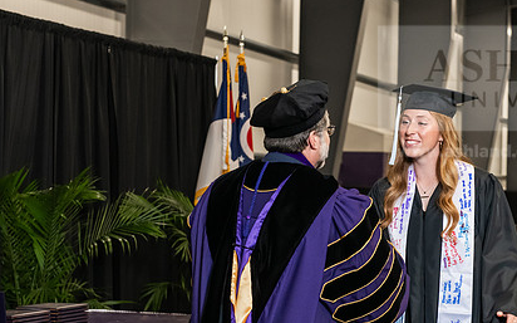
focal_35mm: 89
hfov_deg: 23.2
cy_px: 178
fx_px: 1253
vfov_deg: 14.7
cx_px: 340
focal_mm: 62
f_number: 5
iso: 2500
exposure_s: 1/200
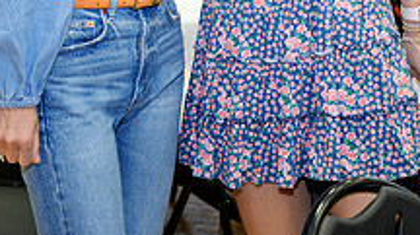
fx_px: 1580
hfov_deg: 15.1
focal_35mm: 142
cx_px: 189
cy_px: -185
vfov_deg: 8.2
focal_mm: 65
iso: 2000
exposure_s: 1/125
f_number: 5
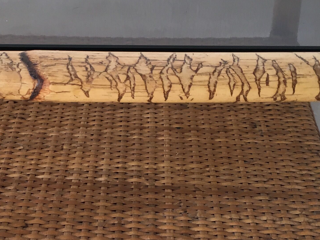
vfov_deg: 18.1
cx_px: 58
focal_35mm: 81
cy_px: 171
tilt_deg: -31.6
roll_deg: +2.5
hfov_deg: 23.7
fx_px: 749
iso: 25
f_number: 2.2
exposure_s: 1/40
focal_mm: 4.15
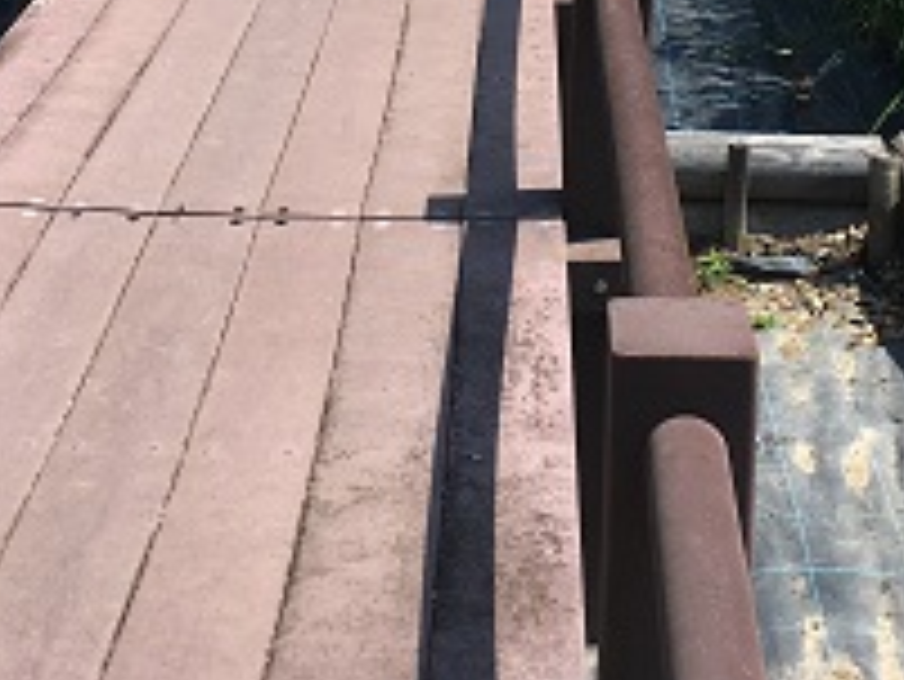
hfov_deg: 25.0
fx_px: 2038
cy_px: -169
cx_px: 513
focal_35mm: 78
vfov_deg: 17.9
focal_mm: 4.15
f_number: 2.2
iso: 25
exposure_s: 1/1261
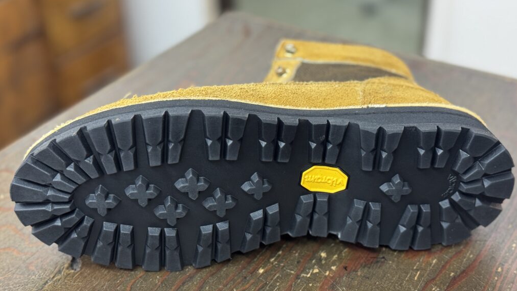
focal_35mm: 53
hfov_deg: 39.2
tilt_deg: -34.5
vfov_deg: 22.6
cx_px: 262
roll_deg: +1.7
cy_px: 171
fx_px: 727
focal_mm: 6.76
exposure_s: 1/60
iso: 250
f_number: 1.78
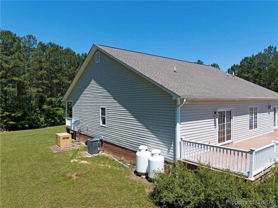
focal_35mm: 24
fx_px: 193
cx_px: 139
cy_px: 104
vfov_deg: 56.7
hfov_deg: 71.6
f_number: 2.8
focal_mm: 12.29
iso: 100
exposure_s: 1/1600
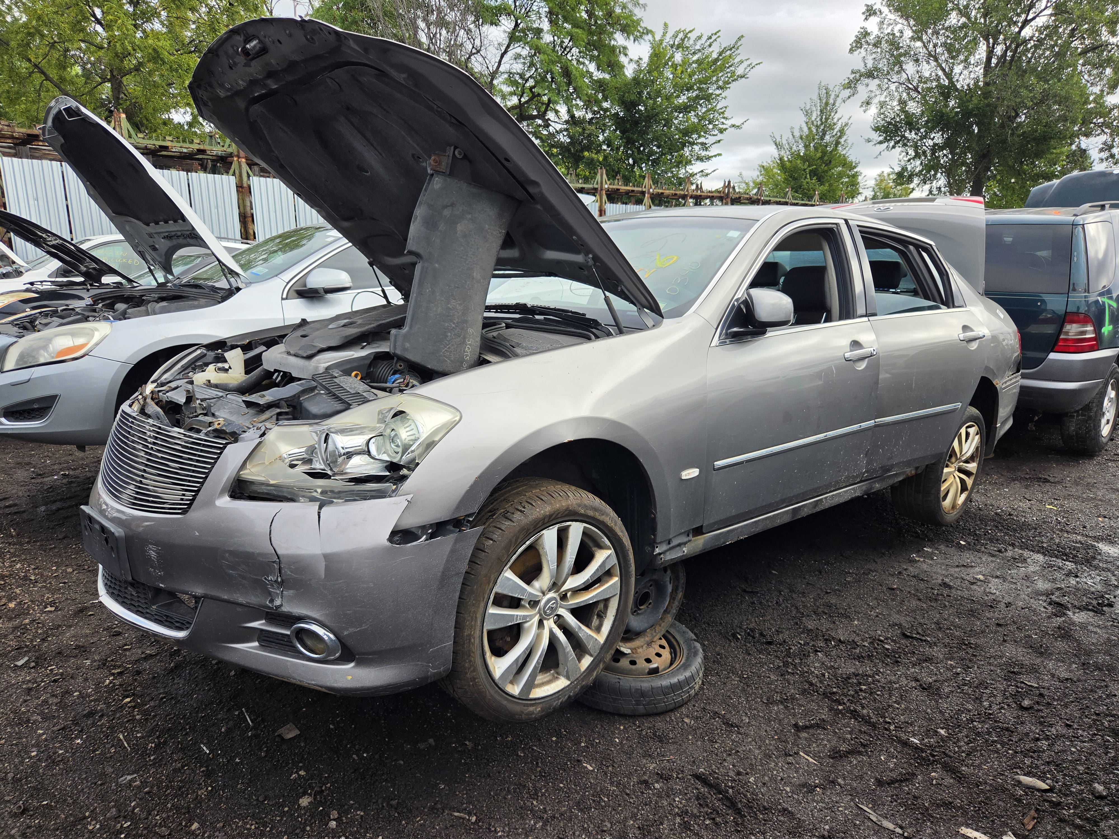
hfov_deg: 73.9
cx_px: 560
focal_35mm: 23
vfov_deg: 58.9
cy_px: 420
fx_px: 744
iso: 80
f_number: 1.8
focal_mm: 5.4
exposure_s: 1/1799
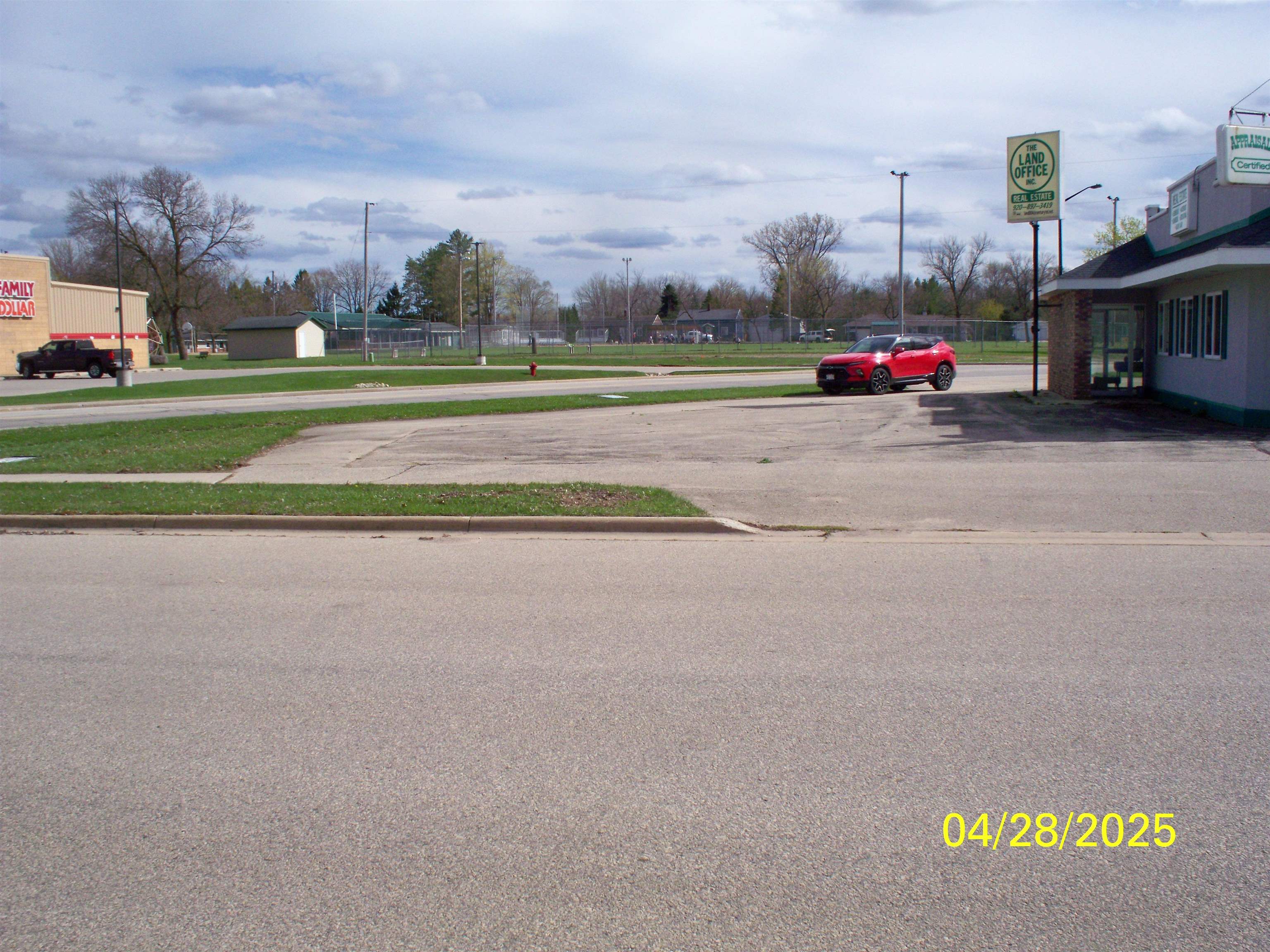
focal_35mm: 35
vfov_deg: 40.7
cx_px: 635
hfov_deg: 52.6
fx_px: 1284
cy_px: 476
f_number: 8
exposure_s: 1/500
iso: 125
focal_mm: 7.54
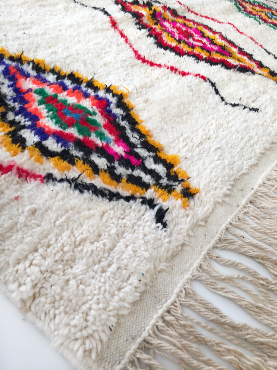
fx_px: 309
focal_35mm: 29
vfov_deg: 61.7
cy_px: 185
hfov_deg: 48.2
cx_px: 138
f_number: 2.2
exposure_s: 1/60
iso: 32
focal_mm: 4.15
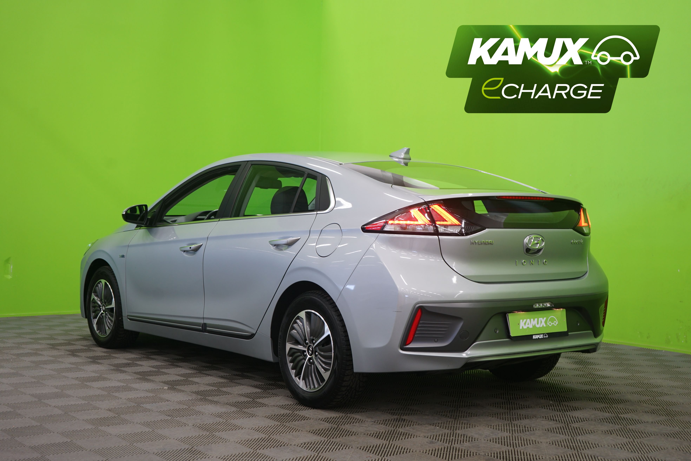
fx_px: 921
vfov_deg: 28.1
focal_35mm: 48
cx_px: 346
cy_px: 230
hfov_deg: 41.1
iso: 400
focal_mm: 48
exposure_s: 1/8
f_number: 5
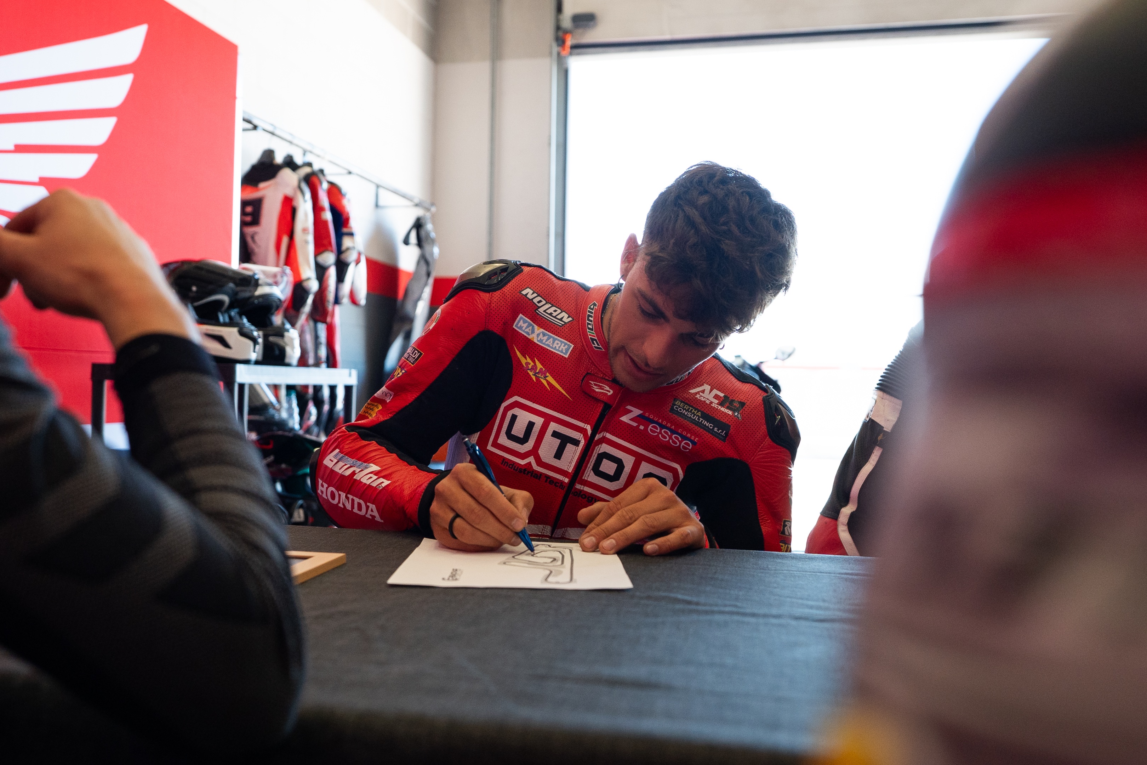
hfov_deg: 61.9
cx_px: 574
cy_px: 382
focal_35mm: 30
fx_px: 956
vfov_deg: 43.6
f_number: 2.2
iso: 500
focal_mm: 20
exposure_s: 1/800
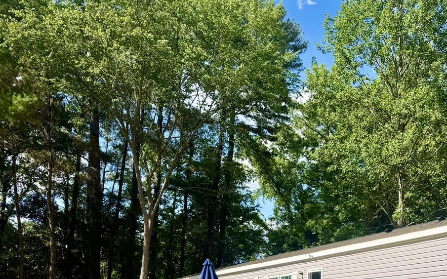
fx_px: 548
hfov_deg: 41.5
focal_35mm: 45
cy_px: 293
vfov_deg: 26.7
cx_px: 387
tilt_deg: +3.9
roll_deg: -1.8
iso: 80
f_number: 1.78
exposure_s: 1/3759
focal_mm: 6.76
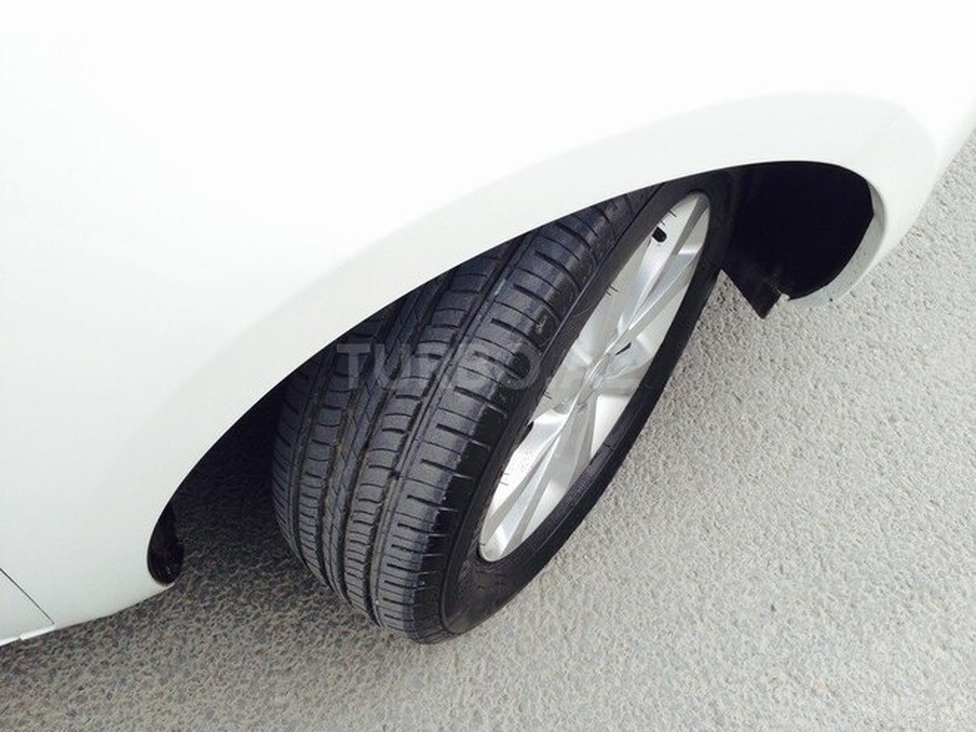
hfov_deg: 55.4
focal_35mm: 33
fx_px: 930
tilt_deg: -60.2
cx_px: 488
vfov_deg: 42.9
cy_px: 366
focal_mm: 4.12
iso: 50
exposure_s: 1/339
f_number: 2.4
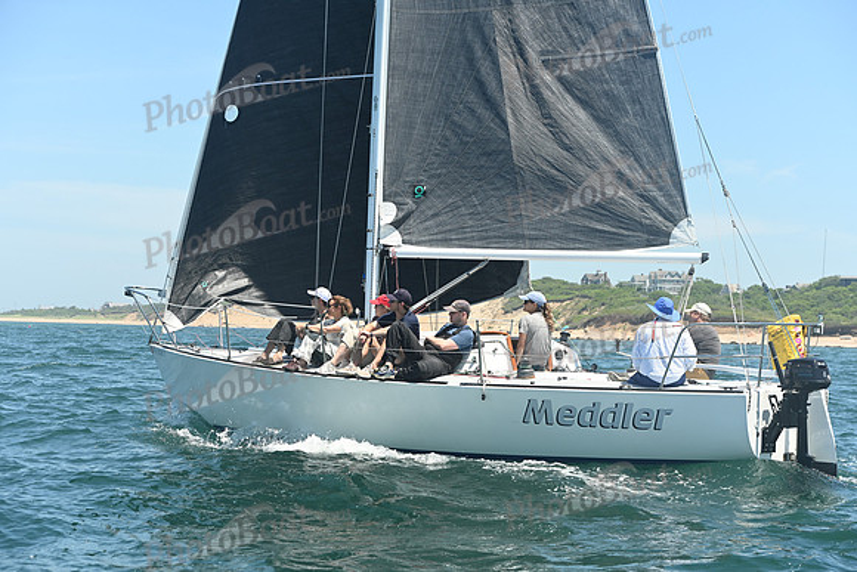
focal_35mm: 70
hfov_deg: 28.8
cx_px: 428
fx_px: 1667
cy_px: 286
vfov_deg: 19.5
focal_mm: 70
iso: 320
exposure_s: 1/1000
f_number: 6.3
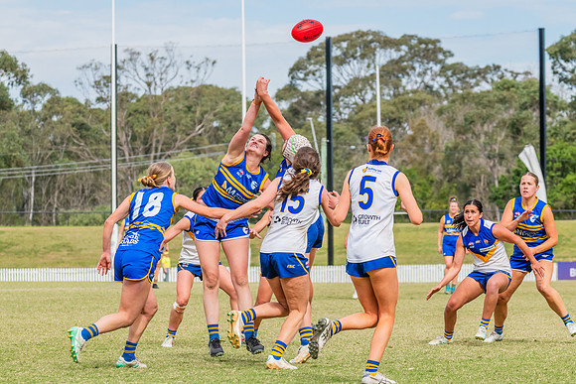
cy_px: 185
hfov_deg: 10.1
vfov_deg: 6.8
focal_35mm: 203
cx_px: 278
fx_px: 3250
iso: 800
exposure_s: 1/1250
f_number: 10
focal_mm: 195
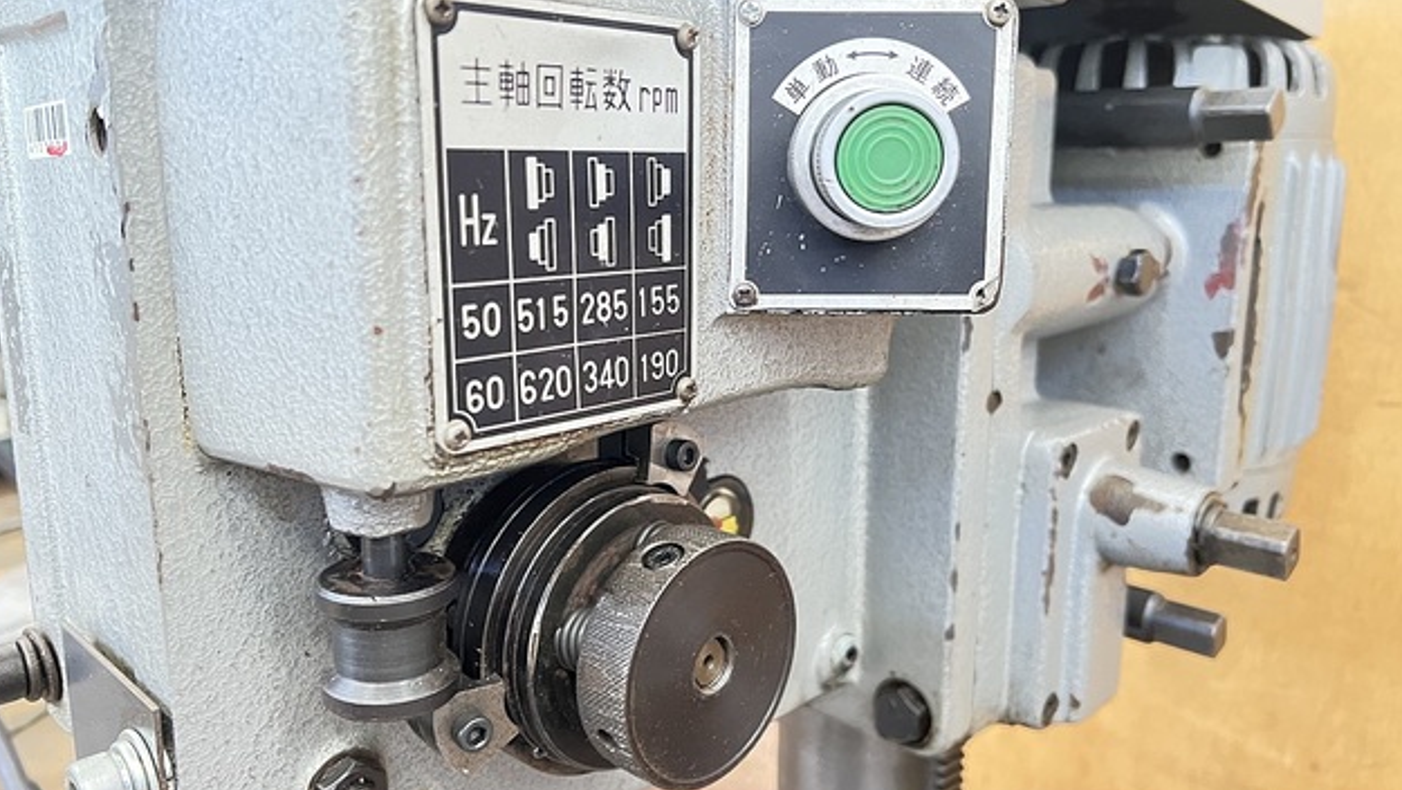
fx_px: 1078
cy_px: 393
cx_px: 686
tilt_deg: -14.4
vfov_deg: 40.2
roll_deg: +0.2
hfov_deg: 66.0
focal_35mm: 29
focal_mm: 5.7
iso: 500
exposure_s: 1/52
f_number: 1.5
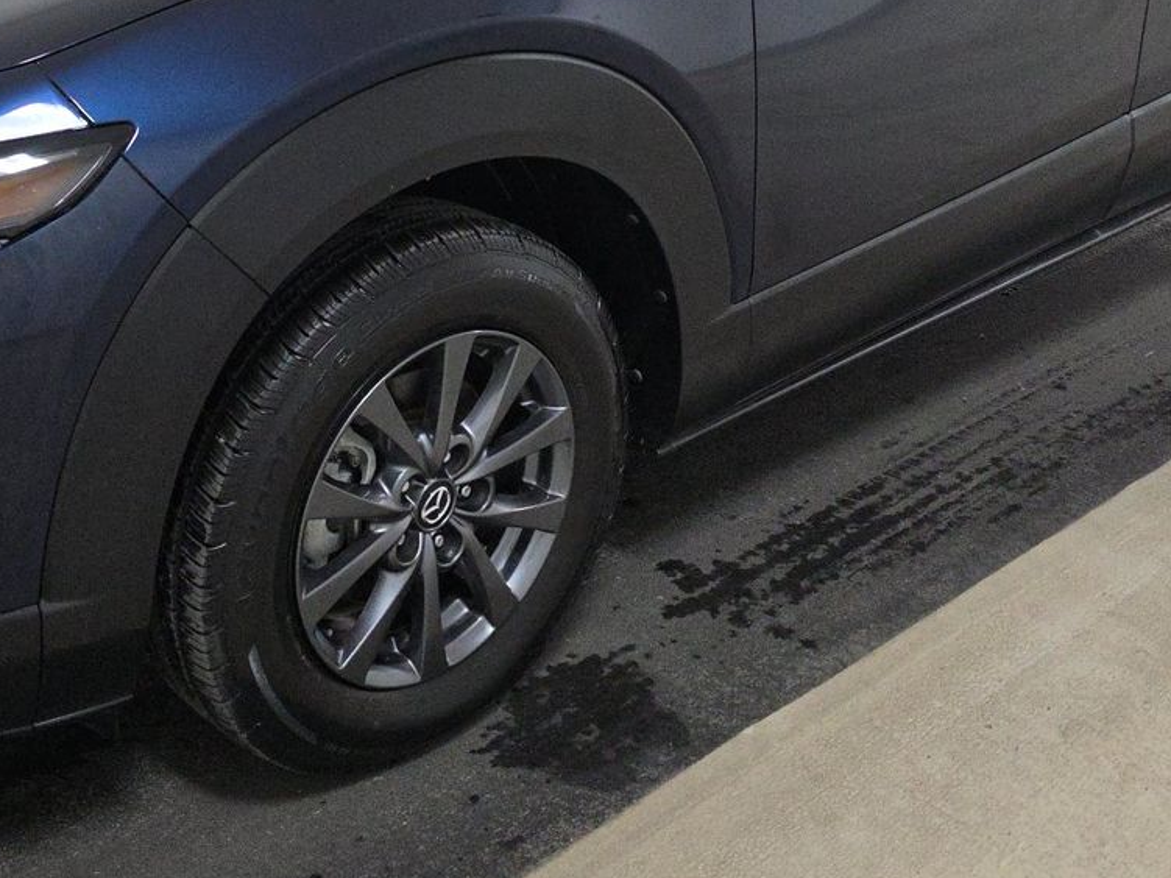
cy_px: 204
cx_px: 424
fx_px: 1657
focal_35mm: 49
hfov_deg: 38.6
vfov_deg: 29.1
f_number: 1.4
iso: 277
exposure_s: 1/100
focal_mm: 6.5
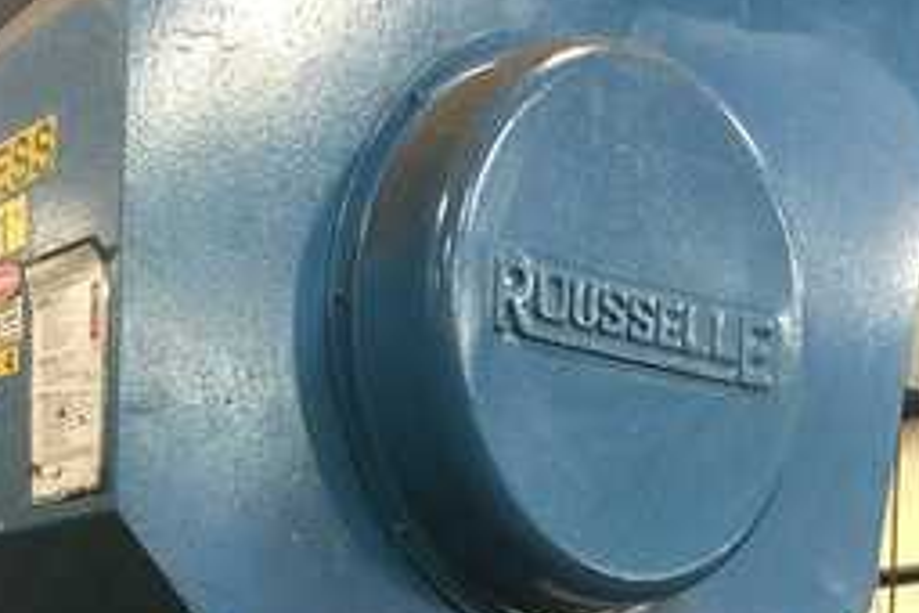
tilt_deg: -3.1
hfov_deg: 28.0
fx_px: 1812
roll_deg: +0.5
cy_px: 938
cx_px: 209
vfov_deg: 17.2
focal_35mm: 71
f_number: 2.2
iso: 64
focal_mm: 4.15
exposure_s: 1/15
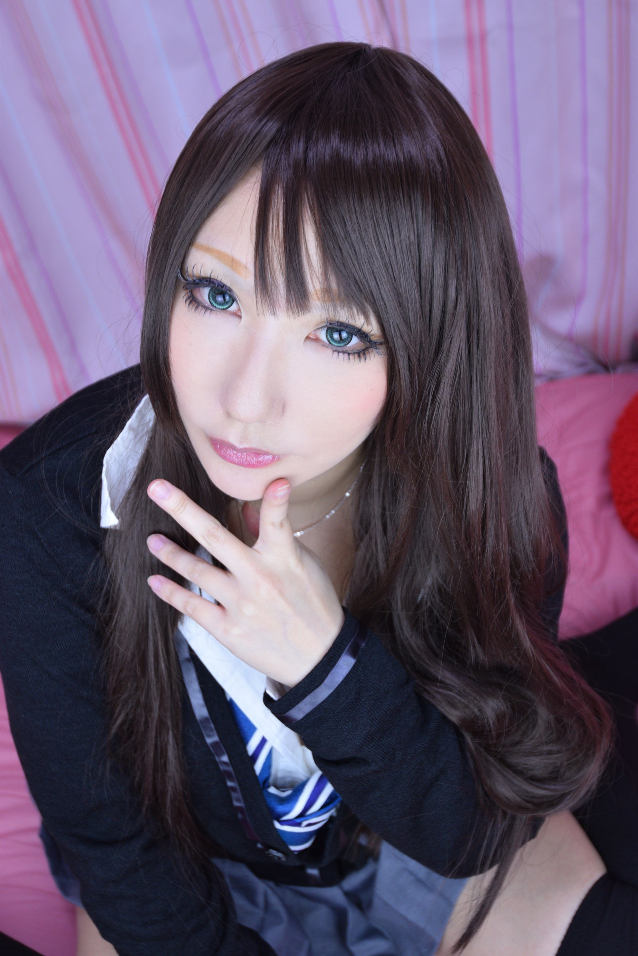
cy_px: 478
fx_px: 1396
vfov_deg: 37.9
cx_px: 319
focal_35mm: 52
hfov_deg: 25.8
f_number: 4
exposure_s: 1/80
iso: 400
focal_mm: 35
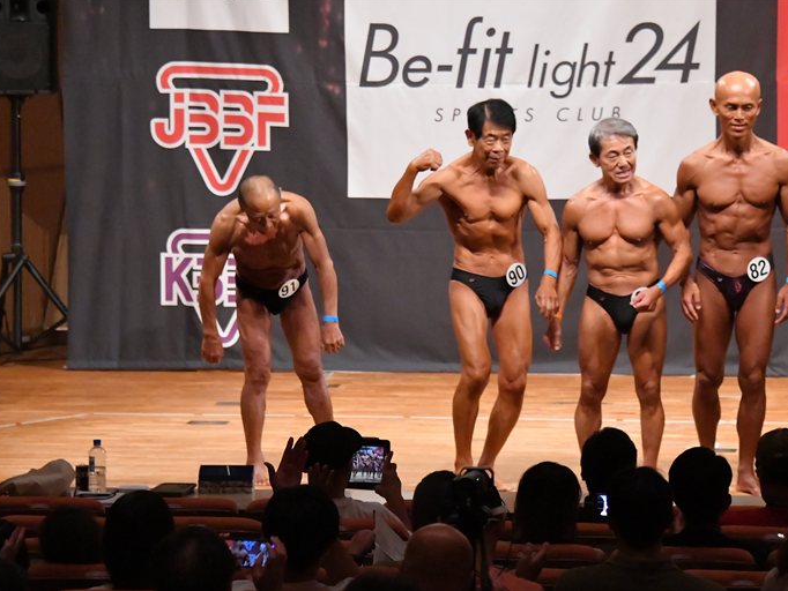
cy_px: 294
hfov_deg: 10.4
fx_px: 4327
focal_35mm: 190
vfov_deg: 7.8
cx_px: 356
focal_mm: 116
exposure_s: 1/400
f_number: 5.6
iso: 11400
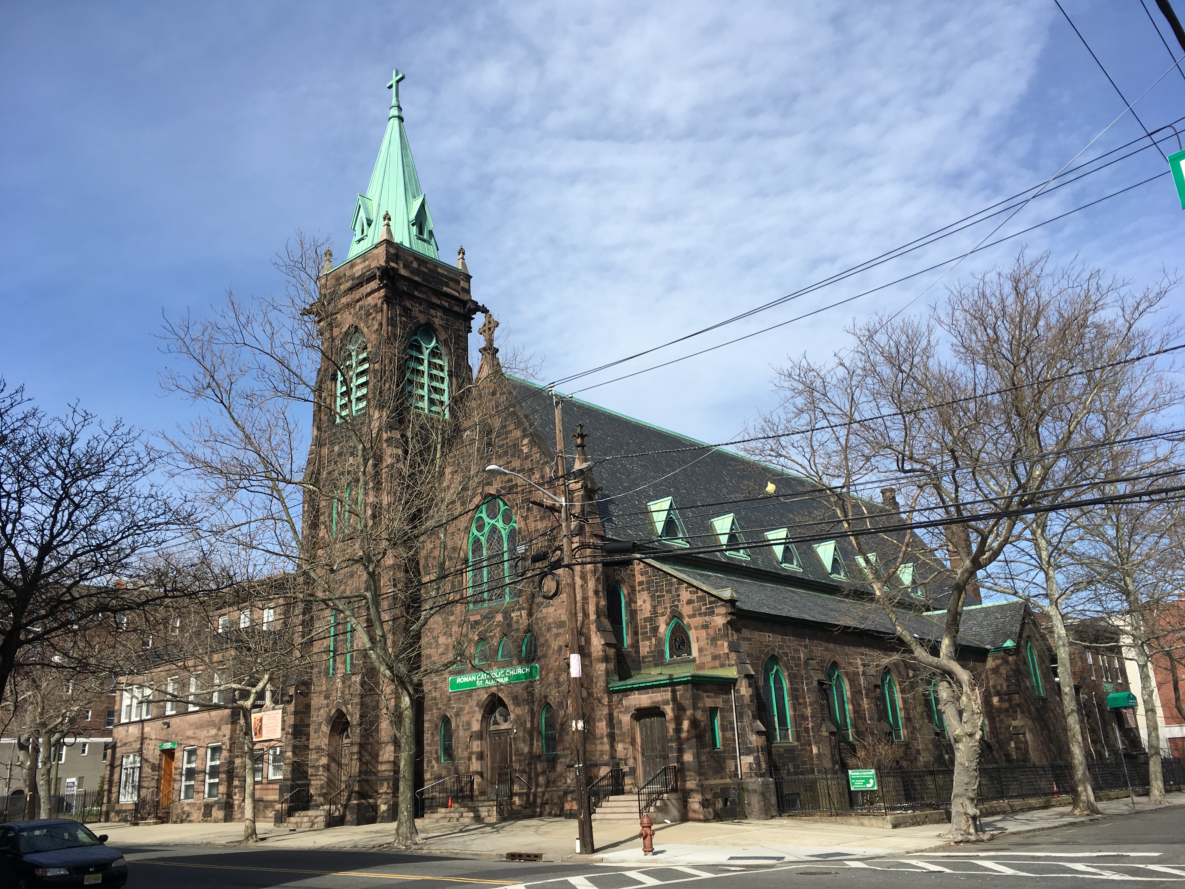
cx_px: 592
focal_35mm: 29
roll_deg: +2.8
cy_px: 444
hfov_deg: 61.7
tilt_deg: +17.0
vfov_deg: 48.2
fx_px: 993
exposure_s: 1/1748
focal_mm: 4.15
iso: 25
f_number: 2.2
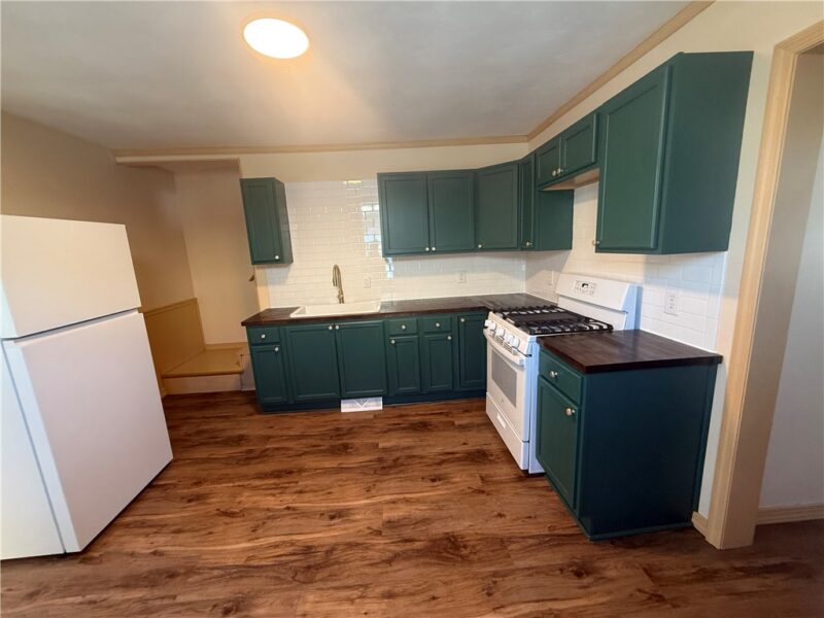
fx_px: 333
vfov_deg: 85.7
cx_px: 412
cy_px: 309
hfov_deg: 102.1
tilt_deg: -10.9
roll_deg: +3.8
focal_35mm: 14
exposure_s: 1/79
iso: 400
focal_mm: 2.22
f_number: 2.2
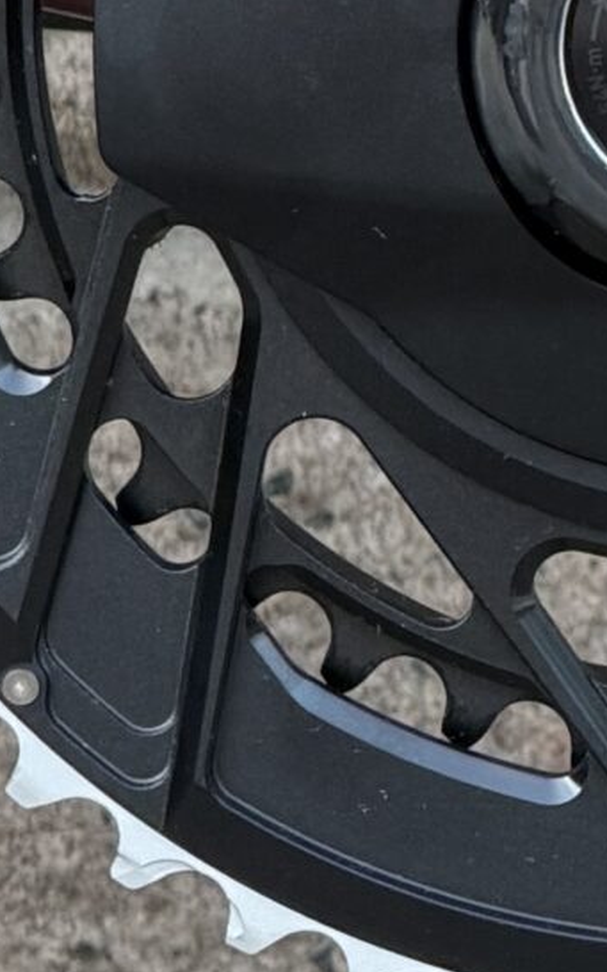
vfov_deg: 4.2
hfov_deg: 2.6
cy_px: -586
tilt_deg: -8.8
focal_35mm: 497
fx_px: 13162
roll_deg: -4.0
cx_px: 1130
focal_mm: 16.89
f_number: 2.8
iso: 200
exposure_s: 1/121
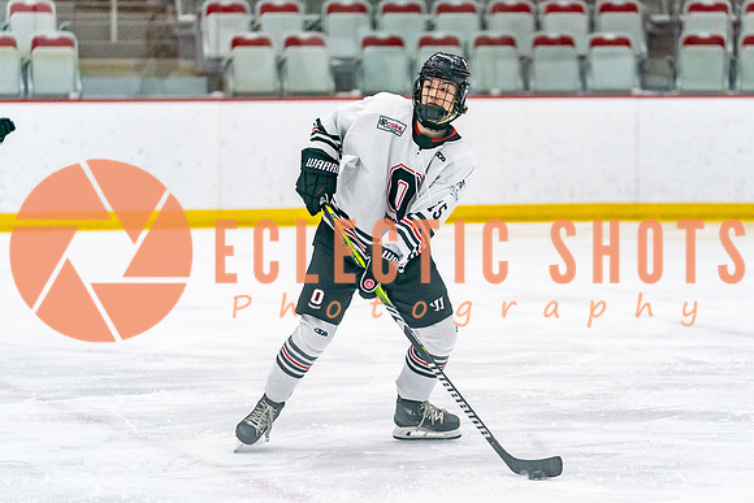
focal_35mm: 175
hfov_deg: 11.7
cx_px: 432
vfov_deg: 7.8
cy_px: 278
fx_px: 3673
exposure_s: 1/1250
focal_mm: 136
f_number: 2.8
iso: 3200
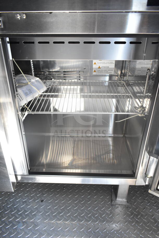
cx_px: 80
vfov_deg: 67.4
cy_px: 119
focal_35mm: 27
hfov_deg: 48.0
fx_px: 179
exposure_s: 1/50
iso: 1600
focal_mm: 18
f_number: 3.5
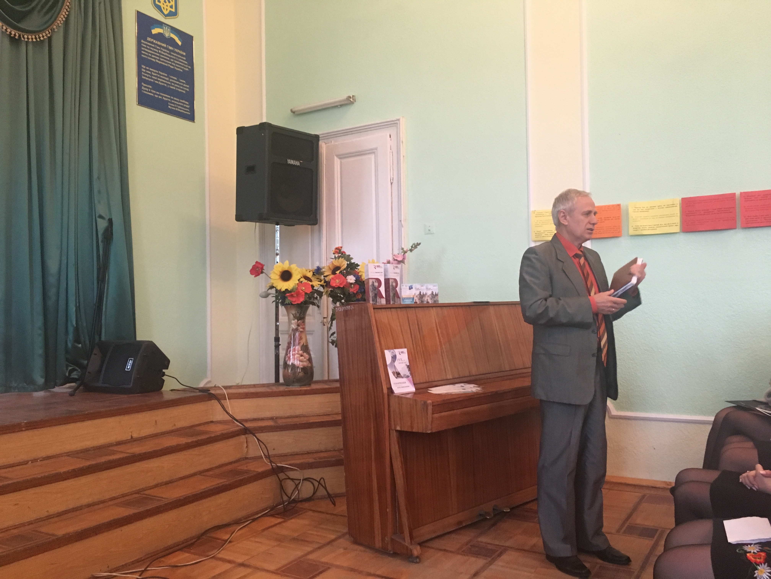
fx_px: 646
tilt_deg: +1.2
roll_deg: +1.5
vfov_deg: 48.2
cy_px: 290
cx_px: 386
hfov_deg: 61.7
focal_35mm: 29
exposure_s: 1/33
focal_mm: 4.15
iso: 250
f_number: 2.2
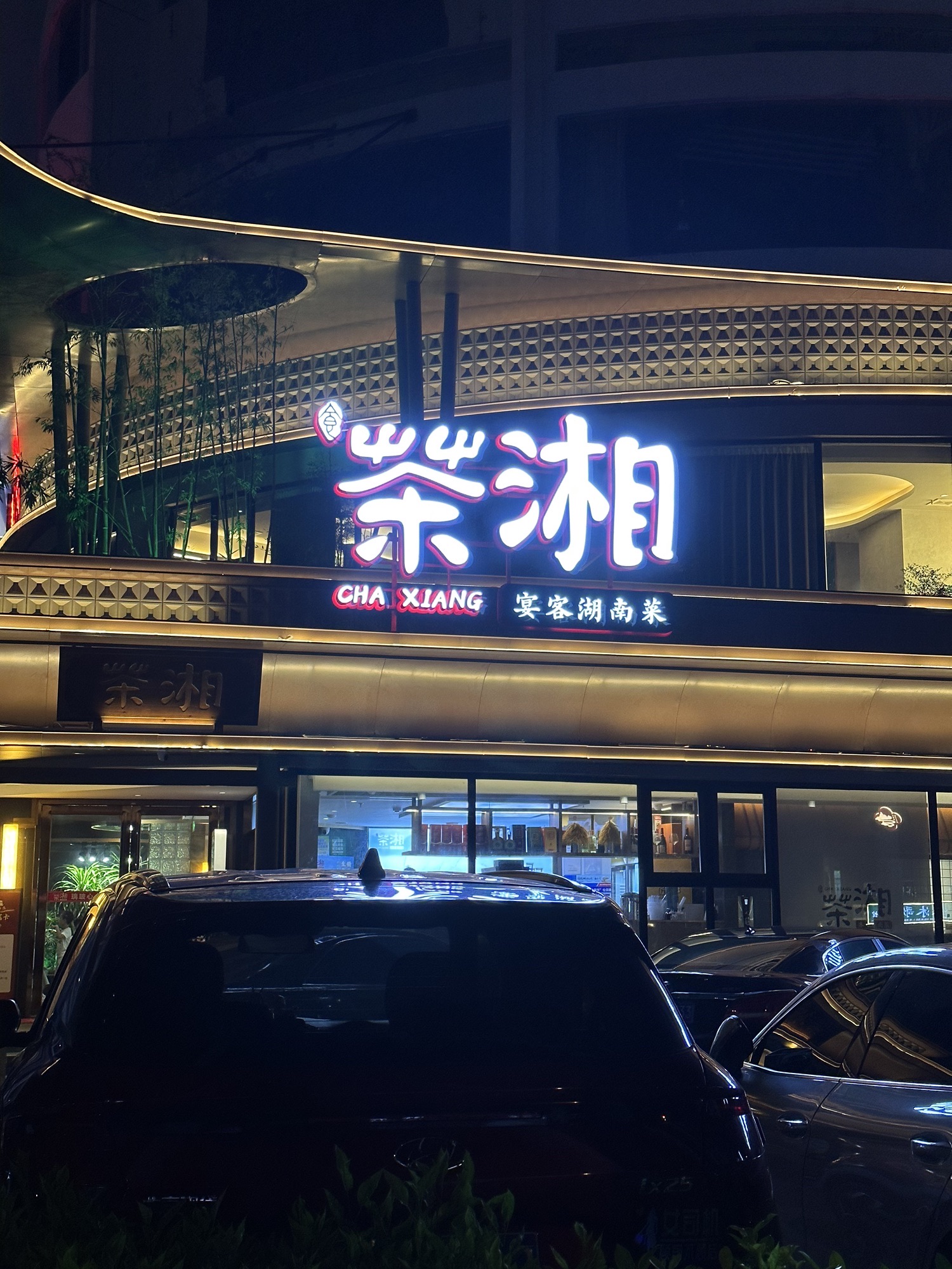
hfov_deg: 30.3
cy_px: 634
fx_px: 1760
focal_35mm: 48
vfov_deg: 39.7
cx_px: 476
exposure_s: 1/100
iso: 80
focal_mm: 6.86
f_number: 1.78
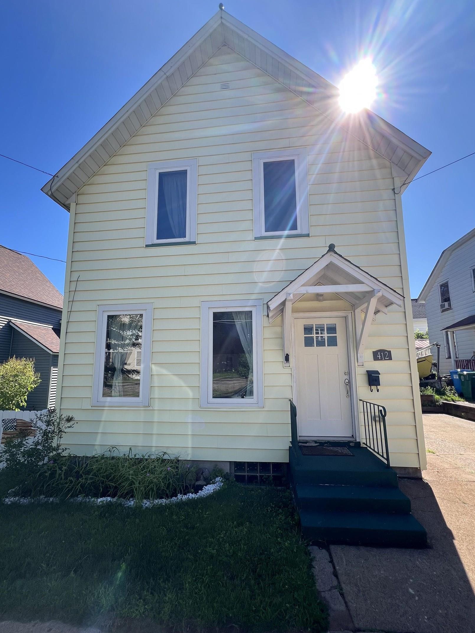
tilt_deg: +7.7
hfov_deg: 85.7
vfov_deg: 101.9
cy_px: 334
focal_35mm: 14
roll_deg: -0.5
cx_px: 236
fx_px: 256
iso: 32
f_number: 1.8
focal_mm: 1.57
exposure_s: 1/732
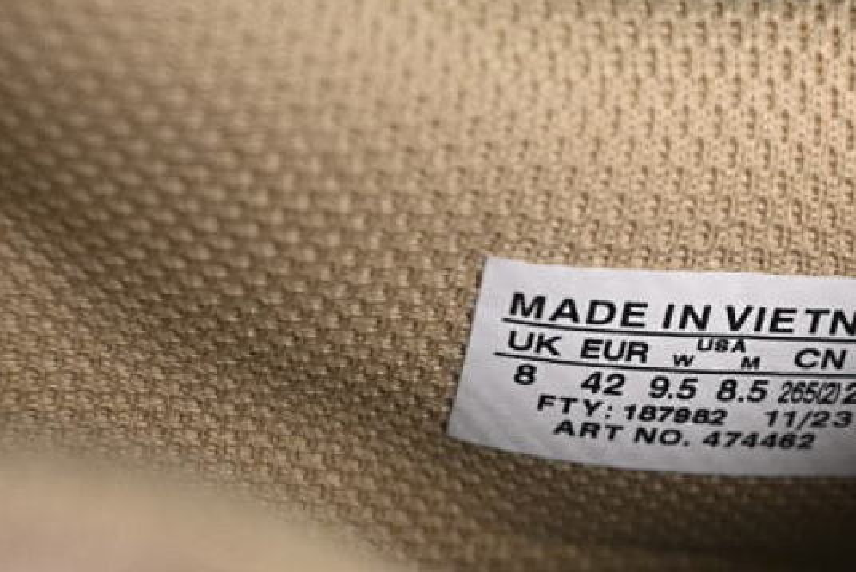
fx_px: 3592
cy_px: 407
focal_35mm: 151
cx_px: 735
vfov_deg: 9.1
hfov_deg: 13.5
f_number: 6.3
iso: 160
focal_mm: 50
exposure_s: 1/60
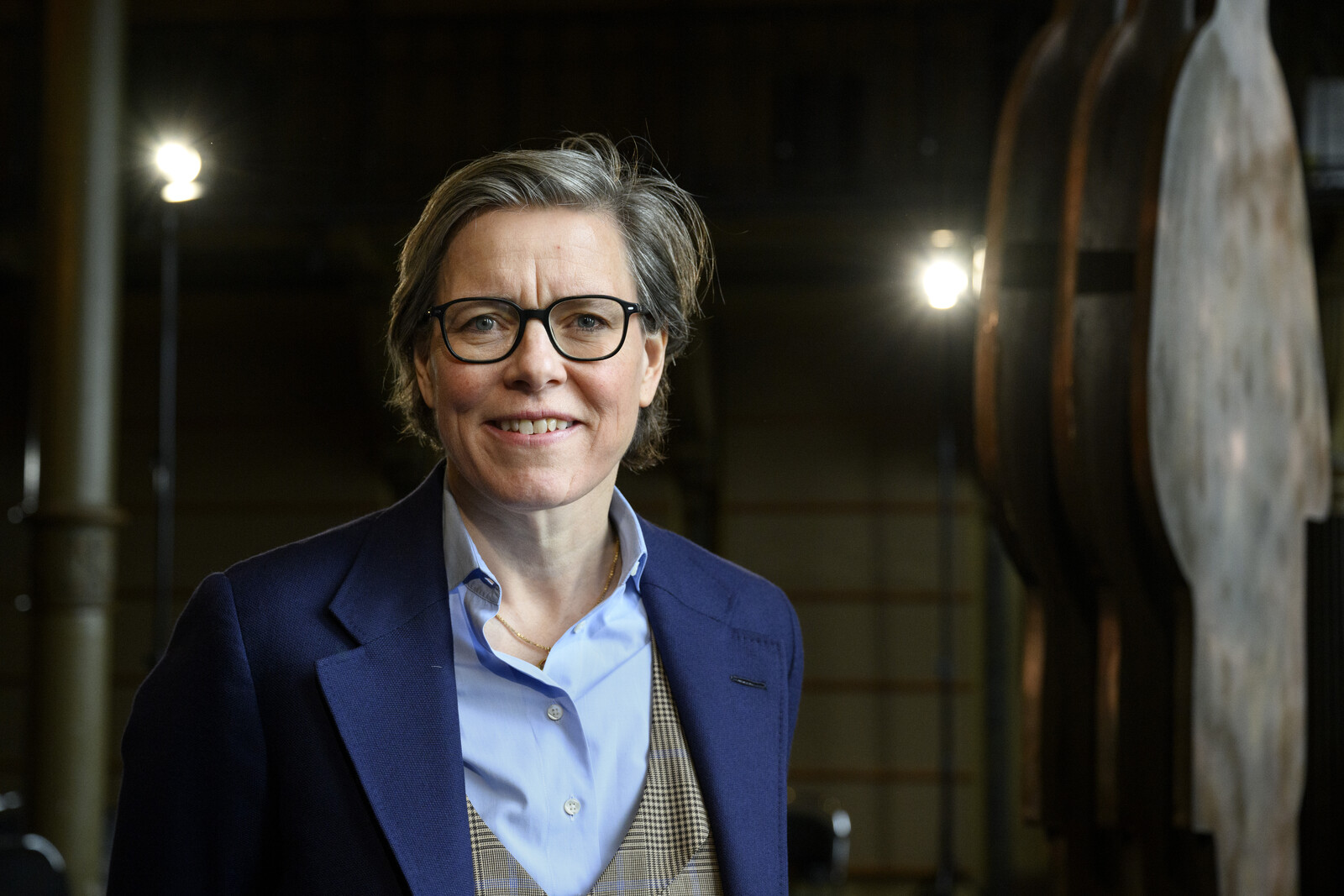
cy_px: 448
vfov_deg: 23.4
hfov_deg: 34.5
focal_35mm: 58
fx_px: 2165
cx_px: 672
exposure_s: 1/320
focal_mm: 58
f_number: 4.5
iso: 3200
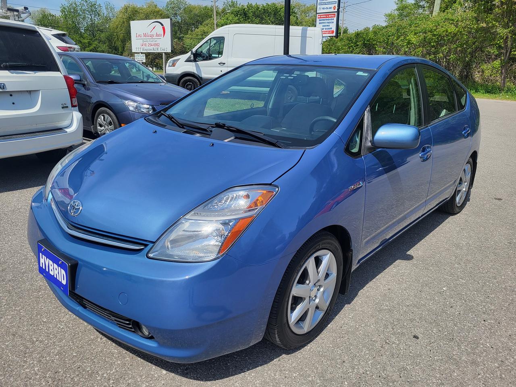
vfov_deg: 53.1
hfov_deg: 67.3
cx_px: 258
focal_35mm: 26
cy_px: 194
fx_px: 388
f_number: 1.8
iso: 40
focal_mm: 5.4
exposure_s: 1/2151
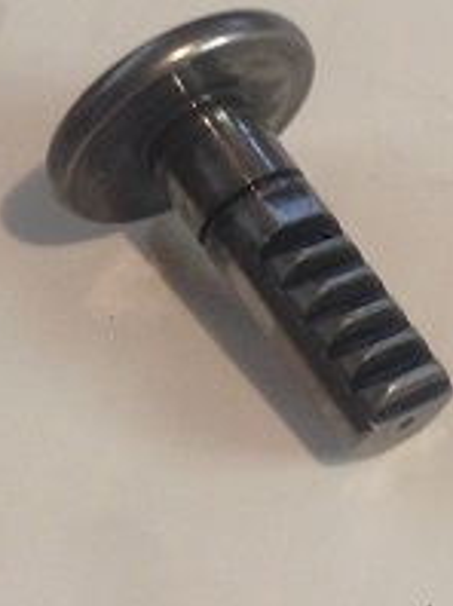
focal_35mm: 89
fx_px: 1556
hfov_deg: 15.8
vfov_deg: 22.0
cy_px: 298
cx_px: 582
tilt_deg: -55.8
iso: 160
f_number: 2.4
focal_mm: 4.12
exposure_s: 1/20
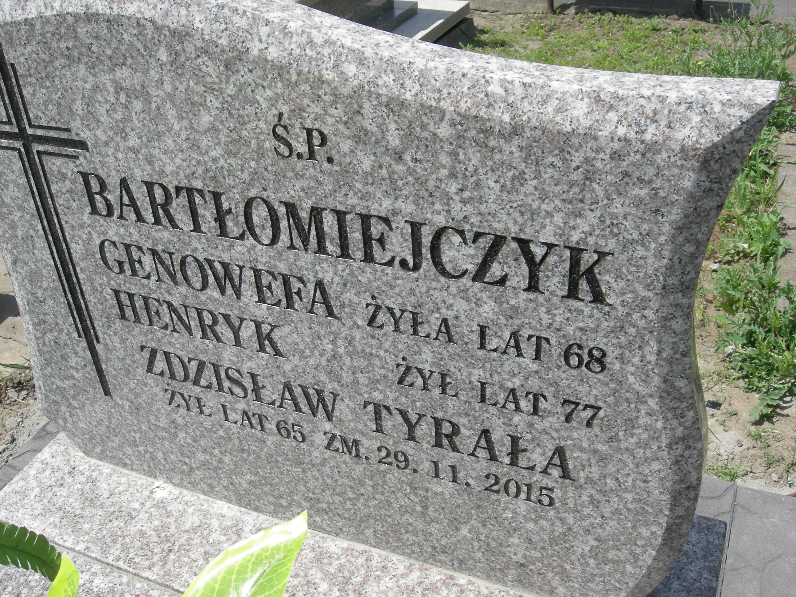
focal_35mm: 36
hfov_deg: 51.4
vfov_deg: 39.7
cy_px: 298
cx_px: 398
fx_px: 828
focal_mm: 7.5
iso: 64
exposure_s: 1/286
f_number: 6
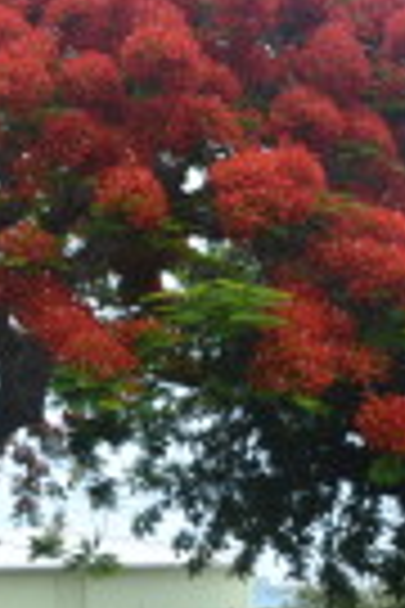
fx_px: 1873
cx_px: -369
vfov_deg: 18.3
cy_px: 450
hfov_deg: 11.3
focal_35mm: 111
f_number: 7.1
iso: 100
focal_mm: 20
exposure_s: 1/200
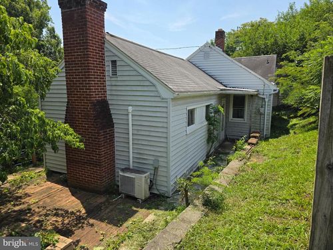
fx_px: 221
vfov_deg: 58.9
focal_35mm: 23
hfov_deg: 73.9
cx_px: 166
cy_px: 125
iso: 80
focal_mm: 6.3
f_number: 1.7
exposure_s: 1/3891
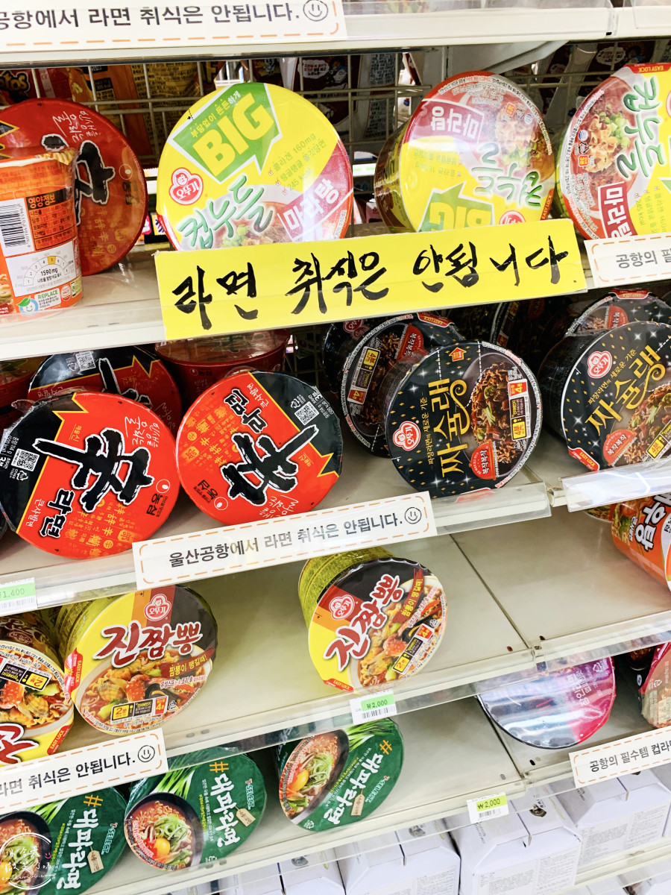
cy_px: 448
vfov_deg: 67.3
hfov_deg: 53.1
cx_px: 336
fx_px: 672
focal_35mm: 26
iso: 125
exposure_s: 1/60
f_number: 1.8
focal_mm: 4.25
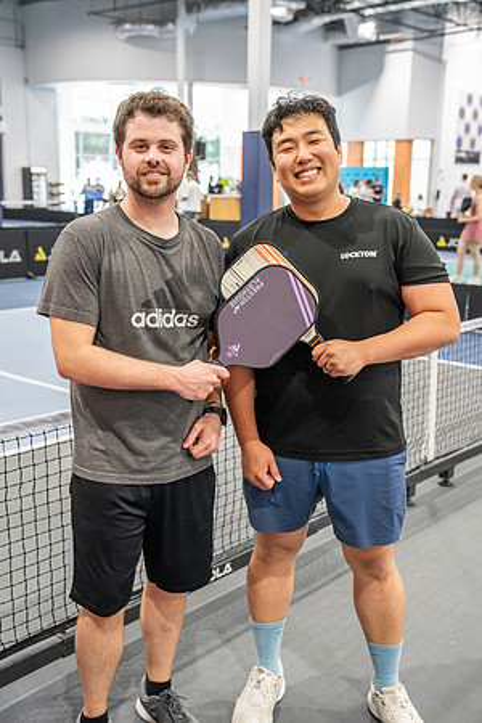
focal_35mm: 42
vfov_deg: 46.4
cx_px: 241
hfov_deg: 31.9
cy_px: 362
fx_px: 843
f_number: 4
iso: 3200
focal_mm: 42
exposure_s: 1/160
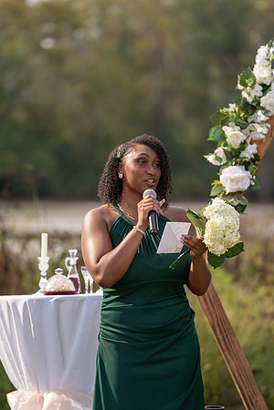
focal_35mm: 198
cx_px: 137
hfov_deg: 6.9
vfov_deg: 10.4
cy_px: 205
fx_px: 2260
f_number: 4
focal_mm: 198
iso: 100
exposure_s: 1/500
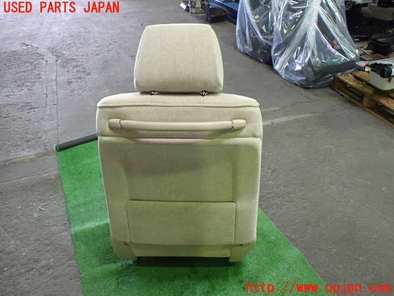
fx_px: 341
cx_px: 197
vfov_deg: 46.8
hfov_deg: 60.0
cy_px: 148
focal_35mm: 30
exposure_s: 1/80
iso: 800
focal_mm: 5.4
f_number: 2.3
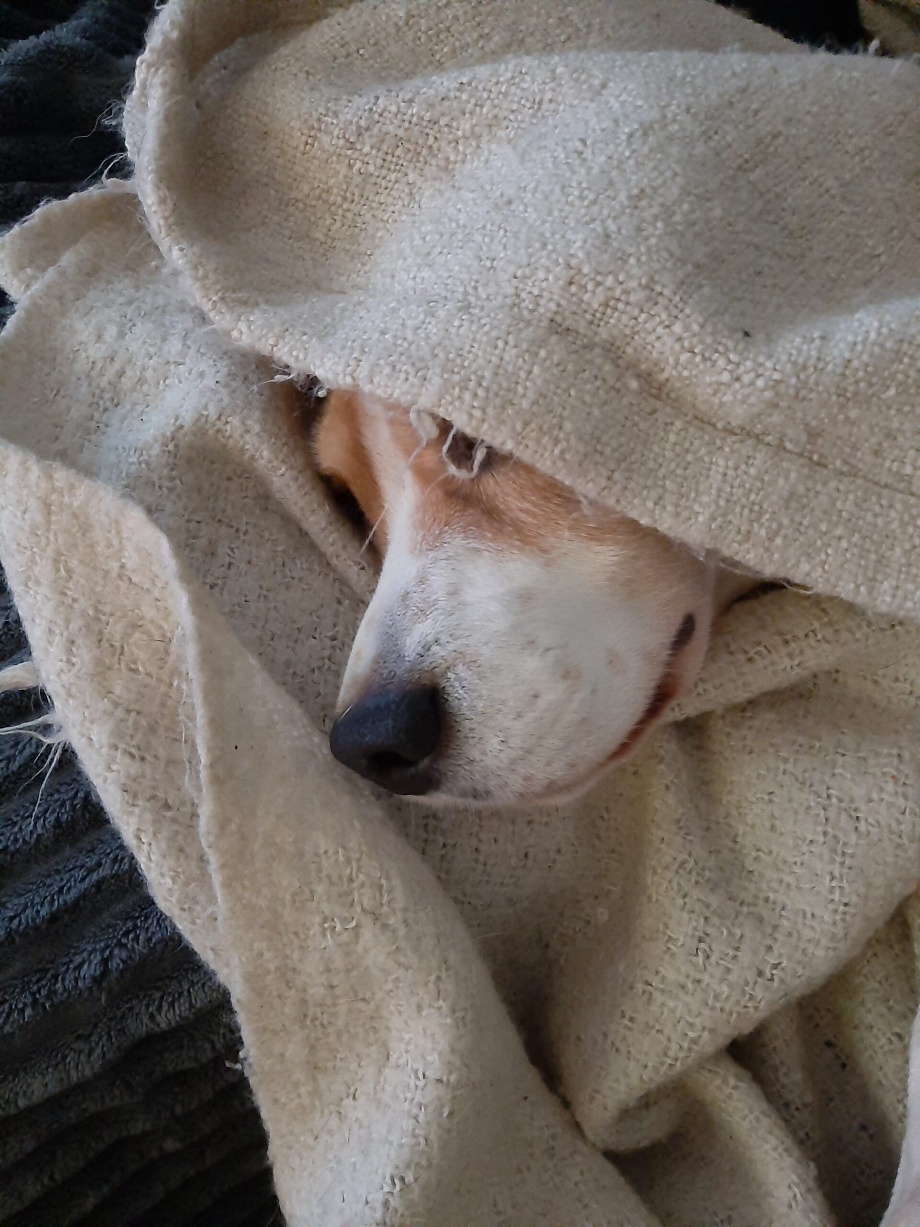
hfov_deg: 53.1
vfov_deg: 67.3
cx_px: 460
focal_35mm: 26
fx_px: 921
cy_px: 614
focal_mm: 3.93
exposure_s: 1/17
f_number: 1.7
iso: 1000
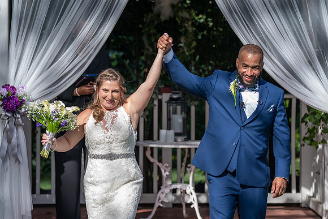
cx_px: 169
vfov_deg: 8.8
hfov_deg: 13.1
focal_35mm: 157
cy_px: 112
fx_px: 1427
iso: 50
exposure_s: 1/400
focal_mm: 133
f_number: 4
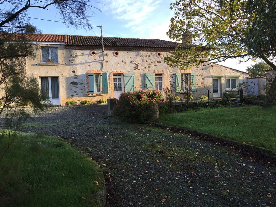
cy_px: 104
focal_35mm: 29
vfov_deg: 48.2
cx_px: 138
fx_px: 231
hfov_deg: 61.7
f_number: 2.2
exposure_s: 1/311
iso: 32
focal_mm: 4.15
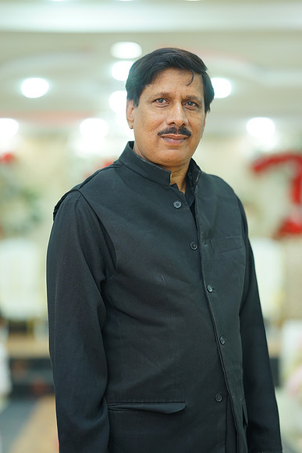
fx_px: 1069
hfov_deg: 16.1
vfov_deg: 23.9
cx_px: 151
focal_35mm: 85
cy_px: 226
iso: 640
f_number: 2
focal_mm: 85
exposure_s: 1/160
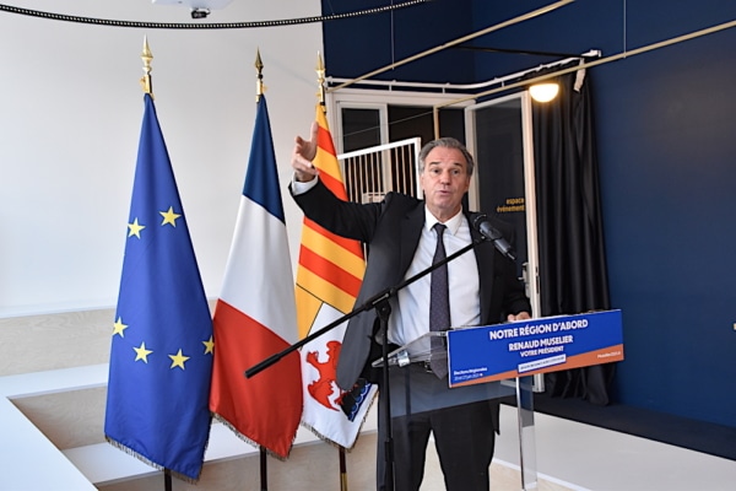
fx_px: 859
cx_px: 368
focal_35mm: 42
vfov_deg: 31.9
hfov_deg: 46.4
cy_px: 246
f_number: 6.3
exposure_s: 1/160
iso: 1600
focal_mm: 28
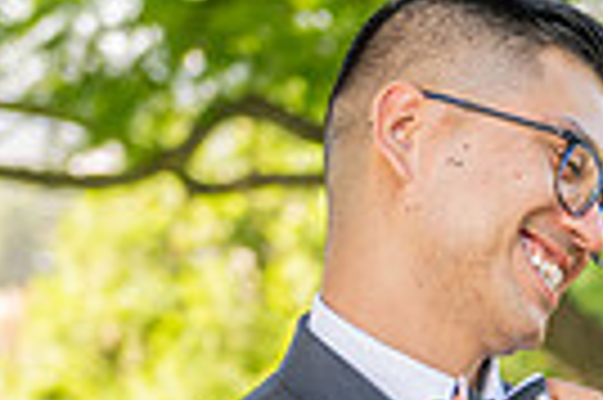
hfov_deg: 9.0
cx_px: 742
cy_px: 618
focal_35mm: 225
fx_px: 3764
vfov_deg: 6.0
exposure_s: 1/200
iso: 200
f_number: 3.5
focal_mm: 52
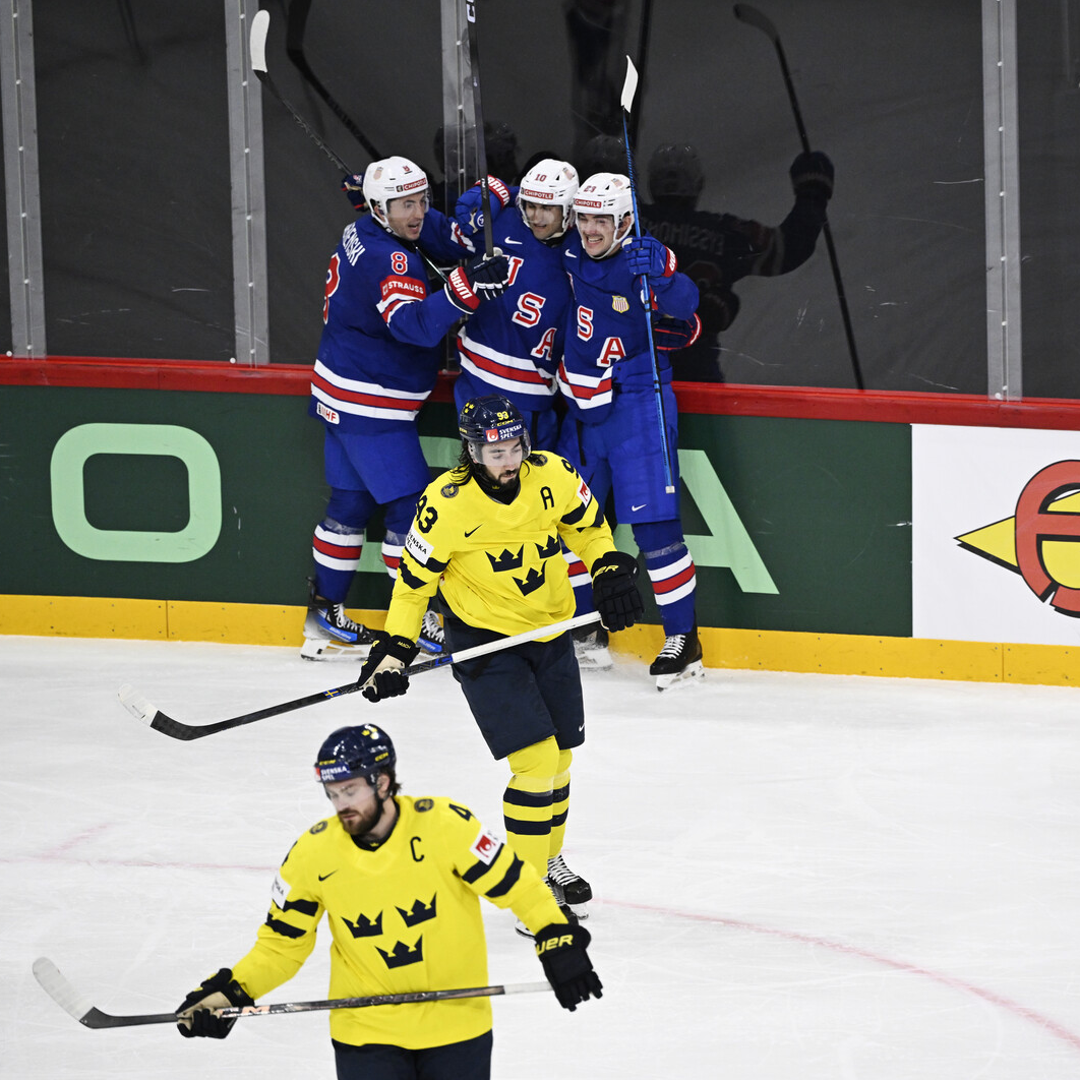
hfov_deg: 4.6
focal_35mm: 384
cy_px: 542
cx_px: 676
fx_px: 13554
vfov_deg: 4.6
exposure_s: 1/1250
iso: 3200
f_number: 4
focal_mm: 300
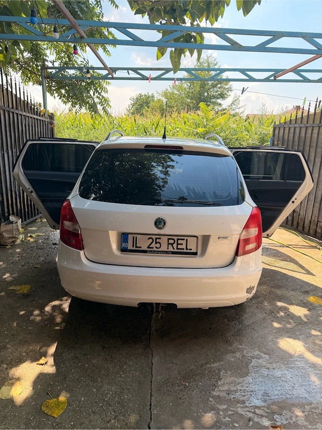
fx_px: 298
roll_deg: -1.3
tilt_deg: -14.5
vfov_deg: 71.6
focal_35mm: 24
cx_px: 161
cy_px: 215
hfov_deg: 56.8
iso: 100
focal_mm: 6.76
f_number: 1.78
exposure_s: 1/1522
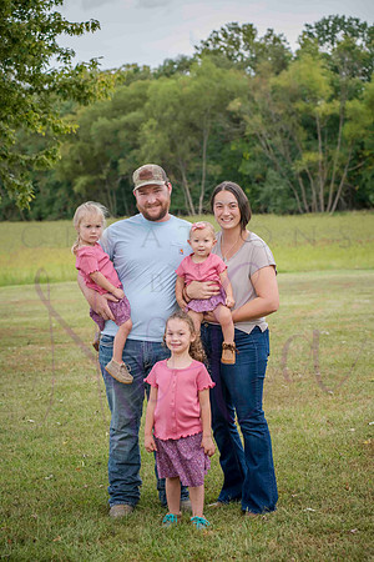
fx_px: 1247
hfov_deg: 17.1
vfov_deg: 25.4
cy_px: 281
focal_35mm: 80
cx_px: 187
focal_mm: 80
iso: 400
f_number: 5.6
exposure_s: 1/400
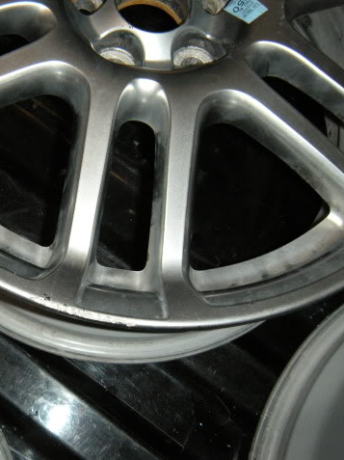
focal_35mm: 47
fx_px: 624
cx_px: 66
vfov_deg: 40.5
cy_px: 230
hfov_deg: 30.1
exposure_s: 1/60
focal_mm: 5.9
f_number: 3.8
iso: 200
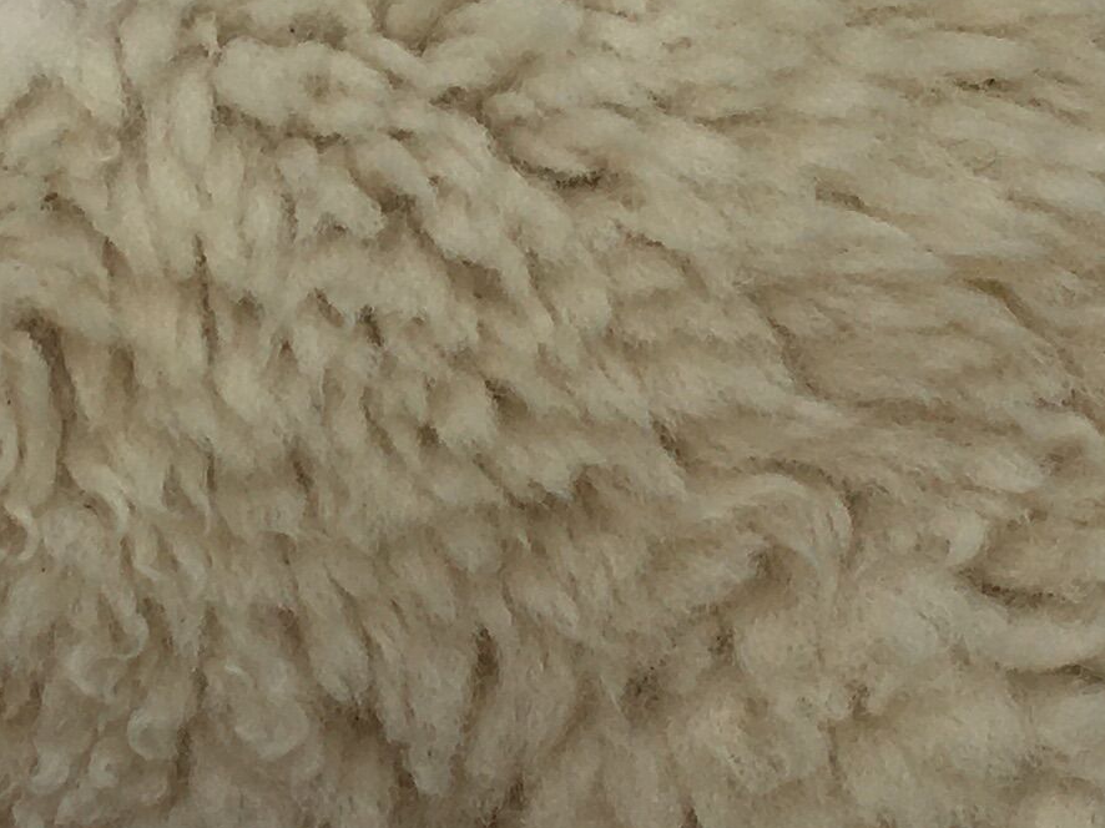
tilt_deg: -64.6
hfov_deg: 14.8
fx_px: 4213
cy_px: 97
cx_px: 157
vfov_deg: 11.2
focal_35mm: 132
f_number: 2.2
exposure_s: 1/818
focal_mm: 4.15
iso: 25
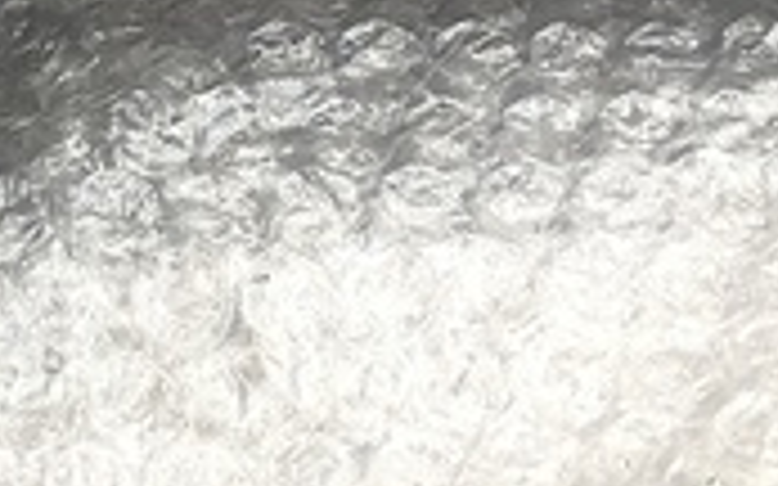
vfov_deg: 11.6
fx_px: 2332
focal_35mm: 110
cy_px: -130
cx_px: -121
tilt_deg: -53.6
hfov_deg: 18.1
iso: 40
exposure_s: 1/24
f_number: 1.8
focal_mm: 3.99
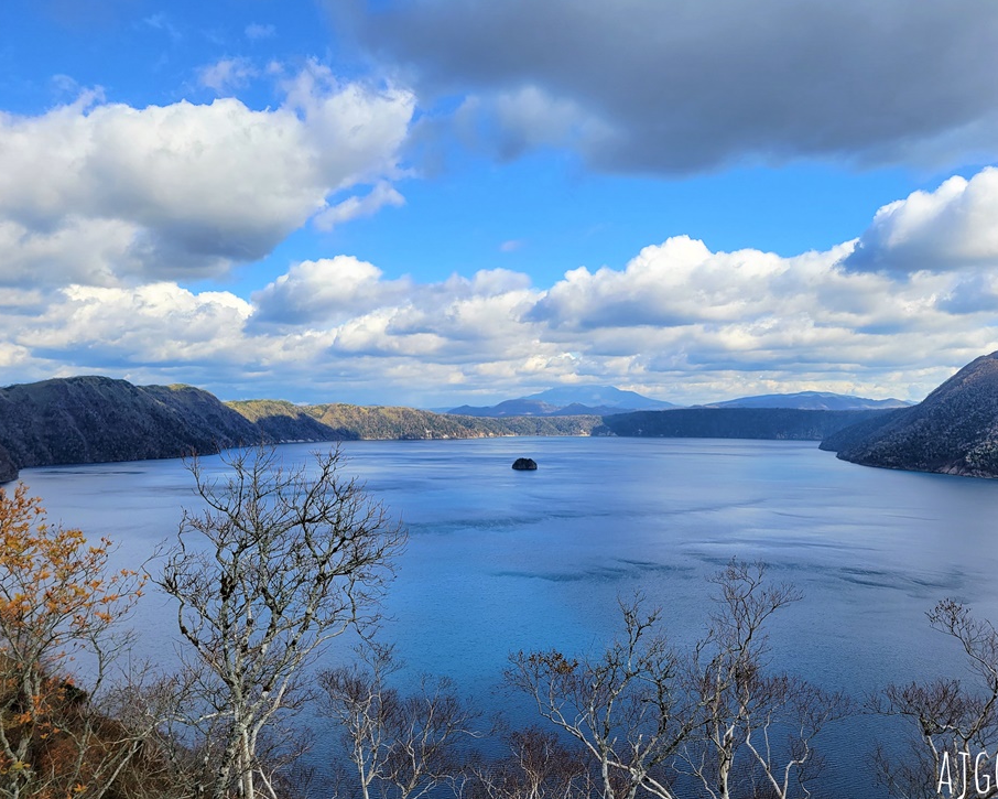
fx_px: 827
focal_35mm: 28
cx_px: 512
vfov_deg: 51.5
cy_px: 398
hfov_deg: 62.2
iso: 40
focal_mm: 5.4
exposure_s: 1/2000
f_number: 1.8
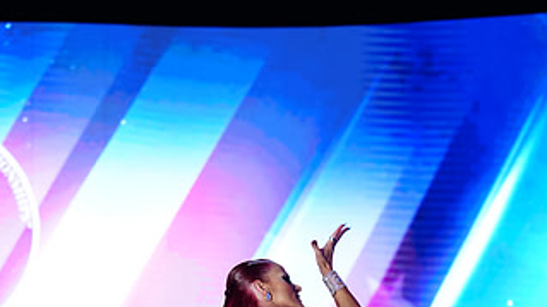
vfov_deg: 4.5
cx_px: 318
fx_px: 3899
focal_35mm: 269
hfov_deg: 8.0
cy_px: 441
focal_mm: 141
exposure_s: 1/250
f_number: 4
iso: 800
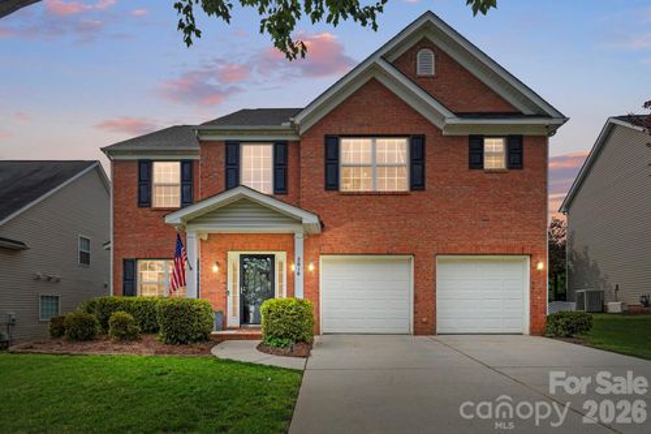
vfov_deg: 59.5
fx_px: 380
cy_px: 217
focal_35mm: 21
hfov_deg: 81.2
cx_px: 326
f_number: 6.3
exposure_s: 1/250
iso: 100
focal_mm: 14
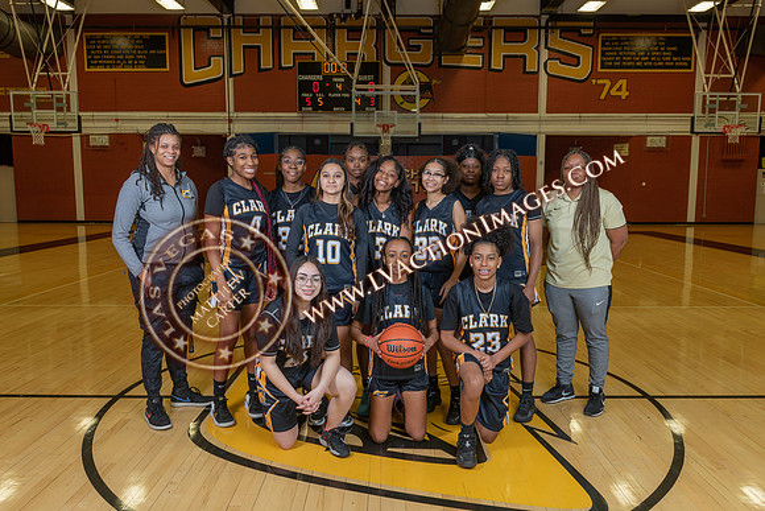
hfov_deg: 64.3
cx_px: 383
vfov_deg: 45.5
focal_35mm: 29
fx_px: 608
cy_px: 261
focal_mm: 27
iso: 250
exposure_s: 1/50
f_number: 7.1
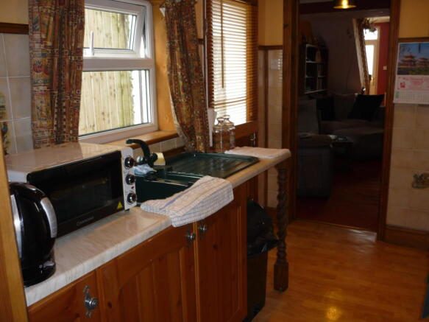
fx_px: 409
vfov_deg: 42.9
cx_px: 214
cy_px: 161
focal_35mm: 33
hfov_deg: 55.4
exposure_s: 1/30
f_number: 2.8
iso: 100
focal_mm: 5.5
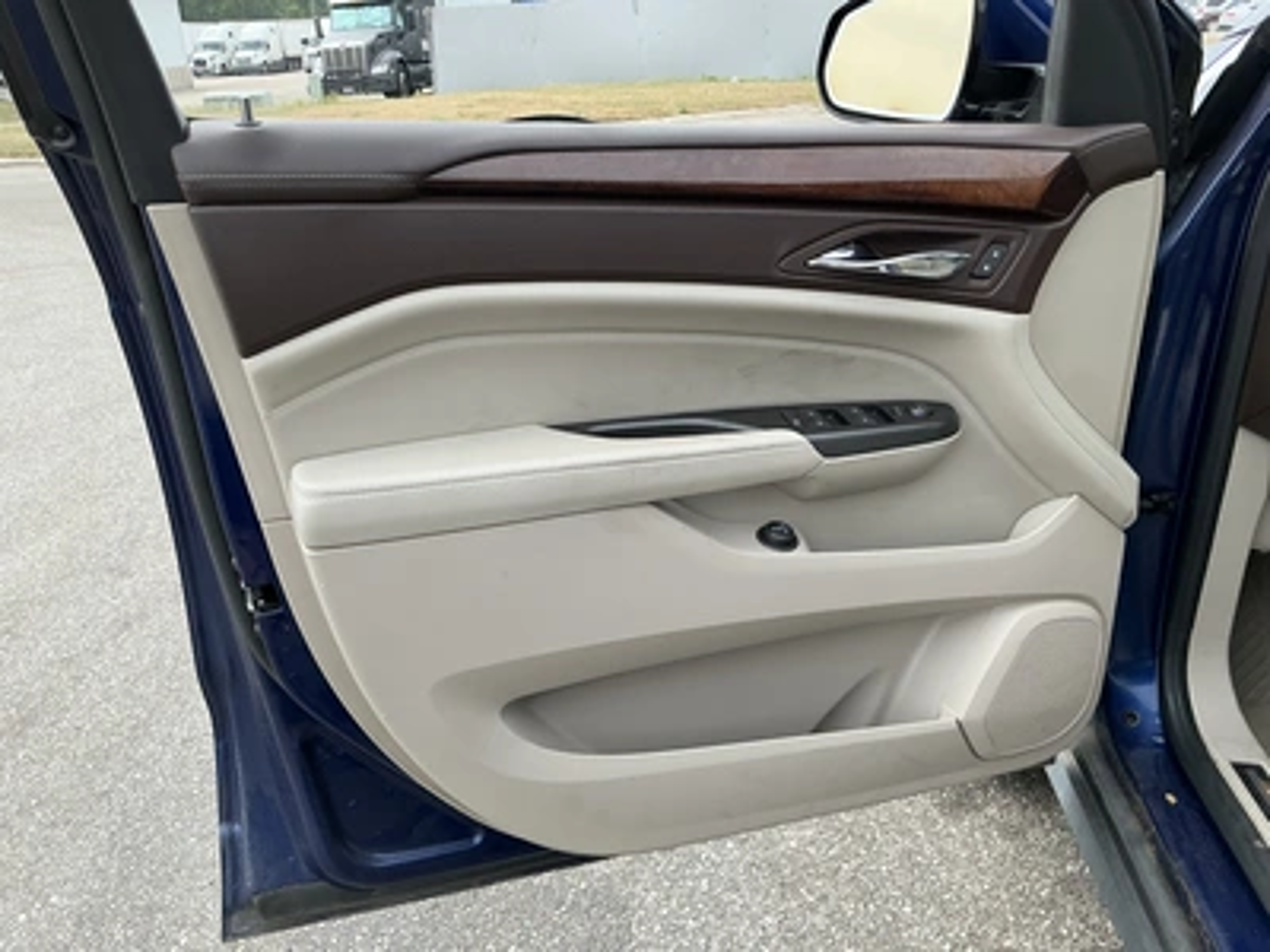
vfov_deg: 49.7
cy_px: 476
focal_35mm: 28
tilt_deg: -22.7
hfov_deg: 63.4
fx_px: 1027
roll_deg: +4.0
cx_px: 635
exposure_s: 1/529
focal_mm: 3
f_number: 1.8
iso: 25
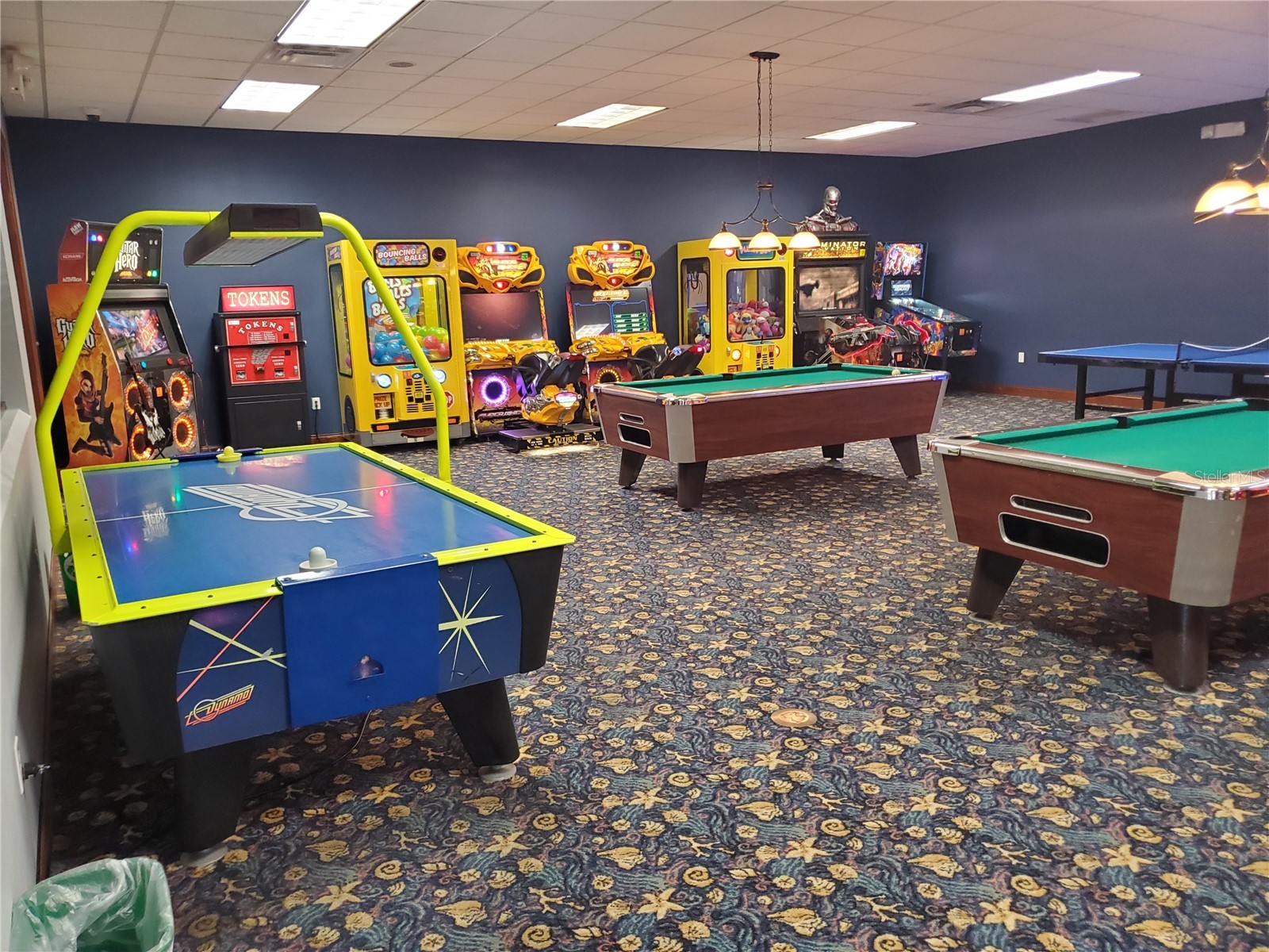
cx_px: 634
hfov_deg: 67.3
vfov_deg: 53.1
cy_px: 476
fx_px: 953
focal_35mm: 26
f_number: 1.5
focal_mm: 4.3
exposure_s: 1/39
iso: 320
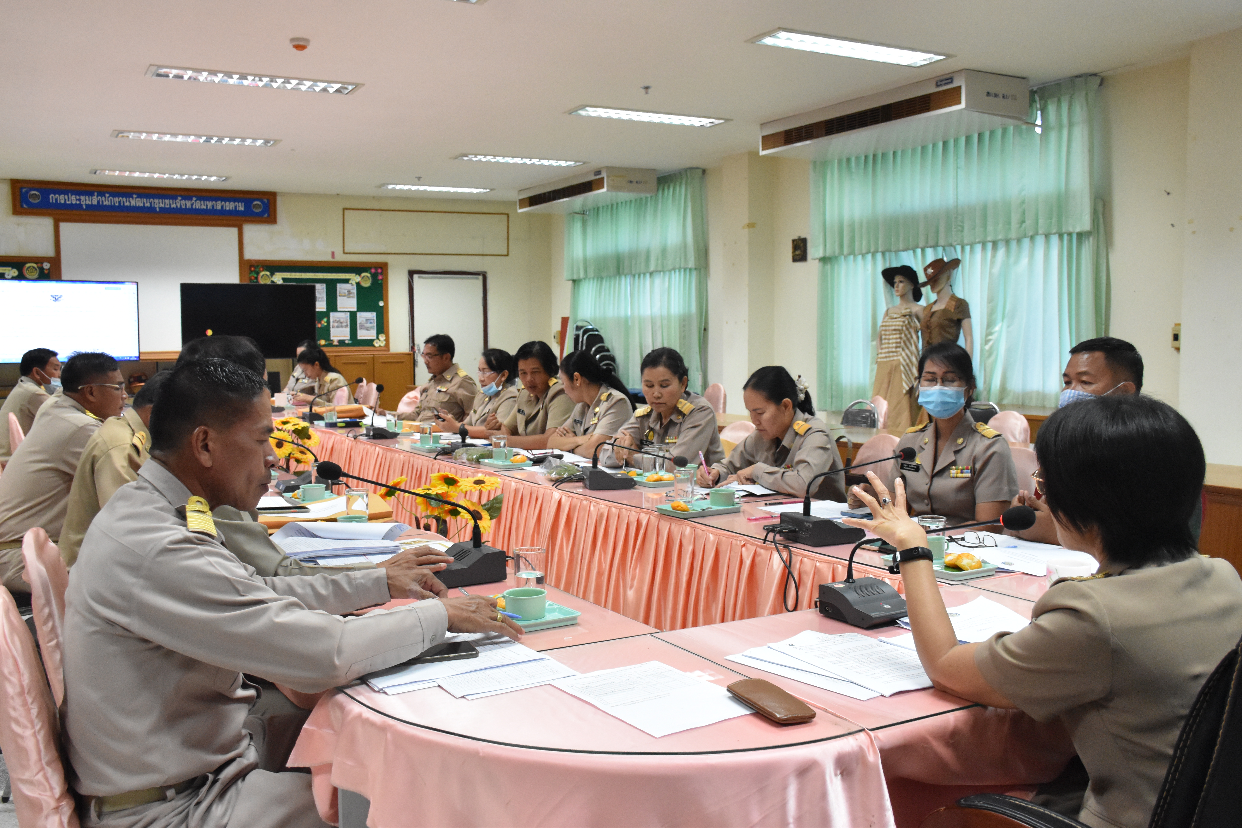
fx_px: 1138
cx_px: 621
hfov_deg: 57.2
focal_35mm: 33
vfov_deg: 40.0
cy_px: 414
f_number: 6.3
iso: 3200
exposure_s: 1/160
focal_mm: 22
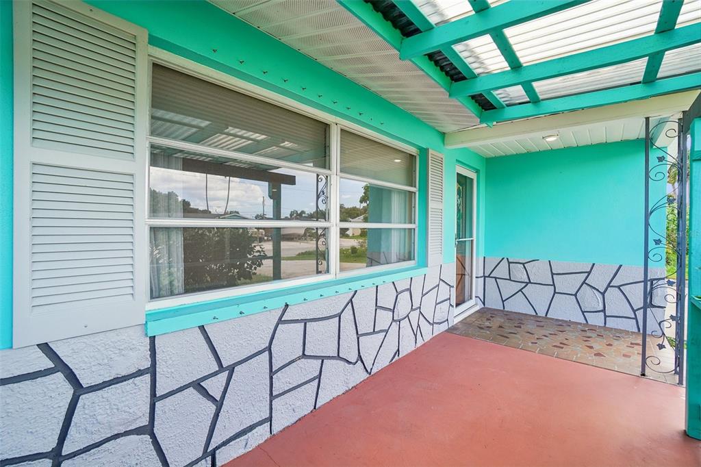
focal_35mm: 15
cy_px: 234
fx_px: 292
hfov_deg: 100.4
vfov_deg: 77.3
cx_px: 350
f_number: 8
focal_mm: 10
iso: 100
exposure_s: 1/30
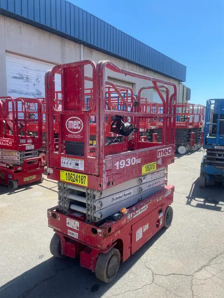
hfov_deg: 53.1
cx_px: 112
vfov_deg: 67.3
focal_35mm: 26
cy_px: 149
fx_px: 224
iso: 32
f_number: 1.6
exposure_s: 1/1416
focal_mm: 4.2
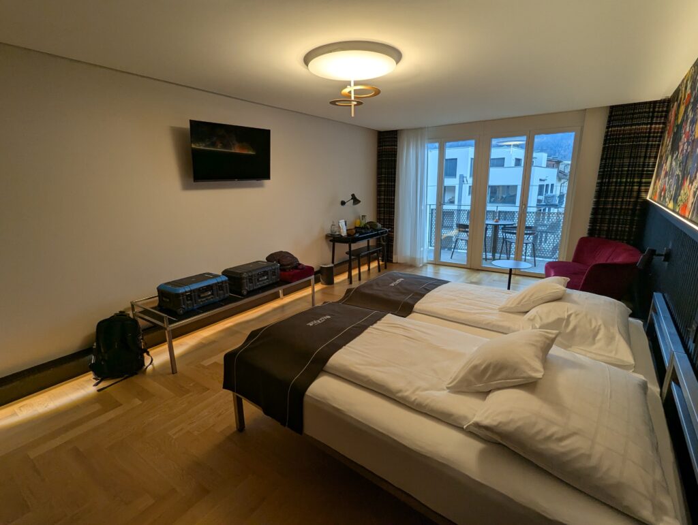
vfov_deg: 78.2
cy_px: 262
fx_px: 323
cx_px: 349
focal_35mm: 16
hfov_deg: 94.4
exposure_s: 1/77
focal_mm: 2.35
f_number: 2.2
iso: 87
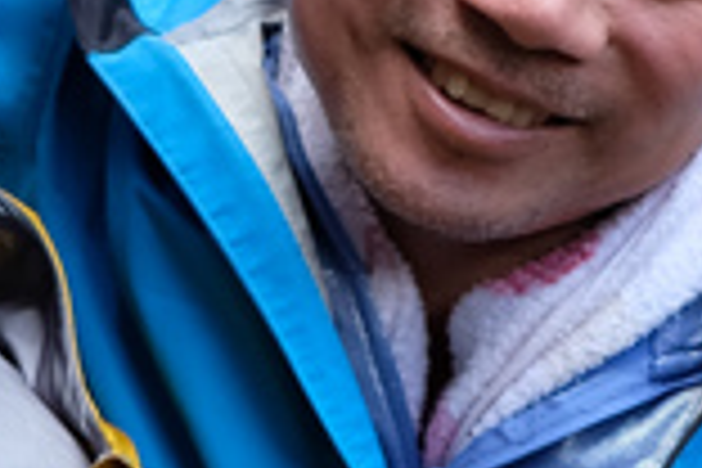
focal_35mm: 225
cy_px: -83
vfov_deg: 6.1
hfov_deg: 9.1
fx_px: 4387
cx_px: 94
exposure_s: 1/2200
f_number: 2
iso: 400
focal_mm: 23
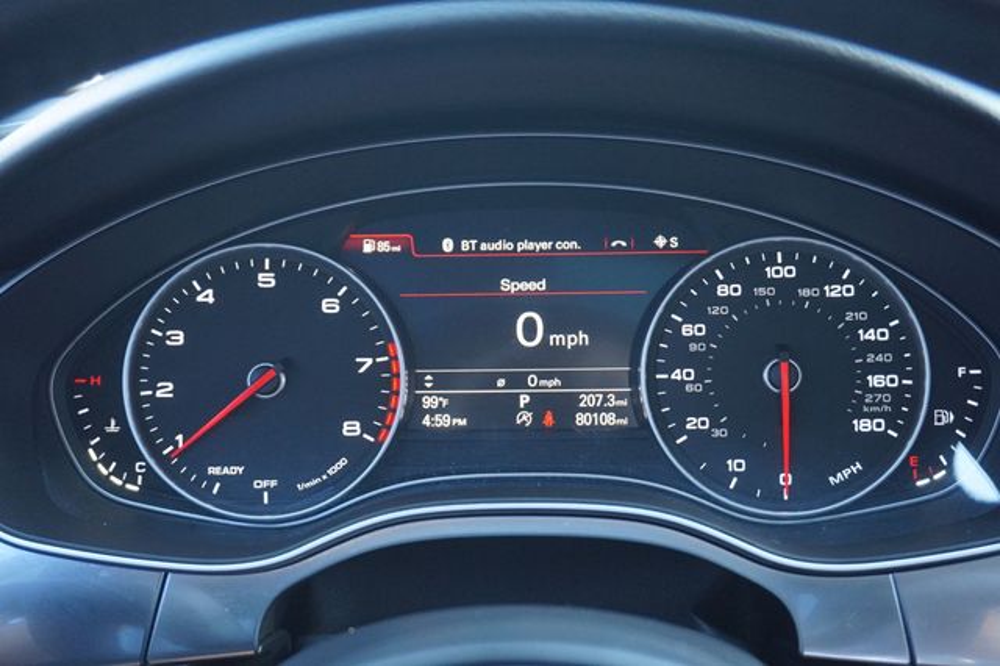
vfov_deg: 36.8
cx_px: 500
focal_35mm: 36
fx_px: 999
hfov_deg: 53.2
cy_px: 333
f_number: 4.5
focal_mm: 24
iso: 1250
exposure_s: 1/60
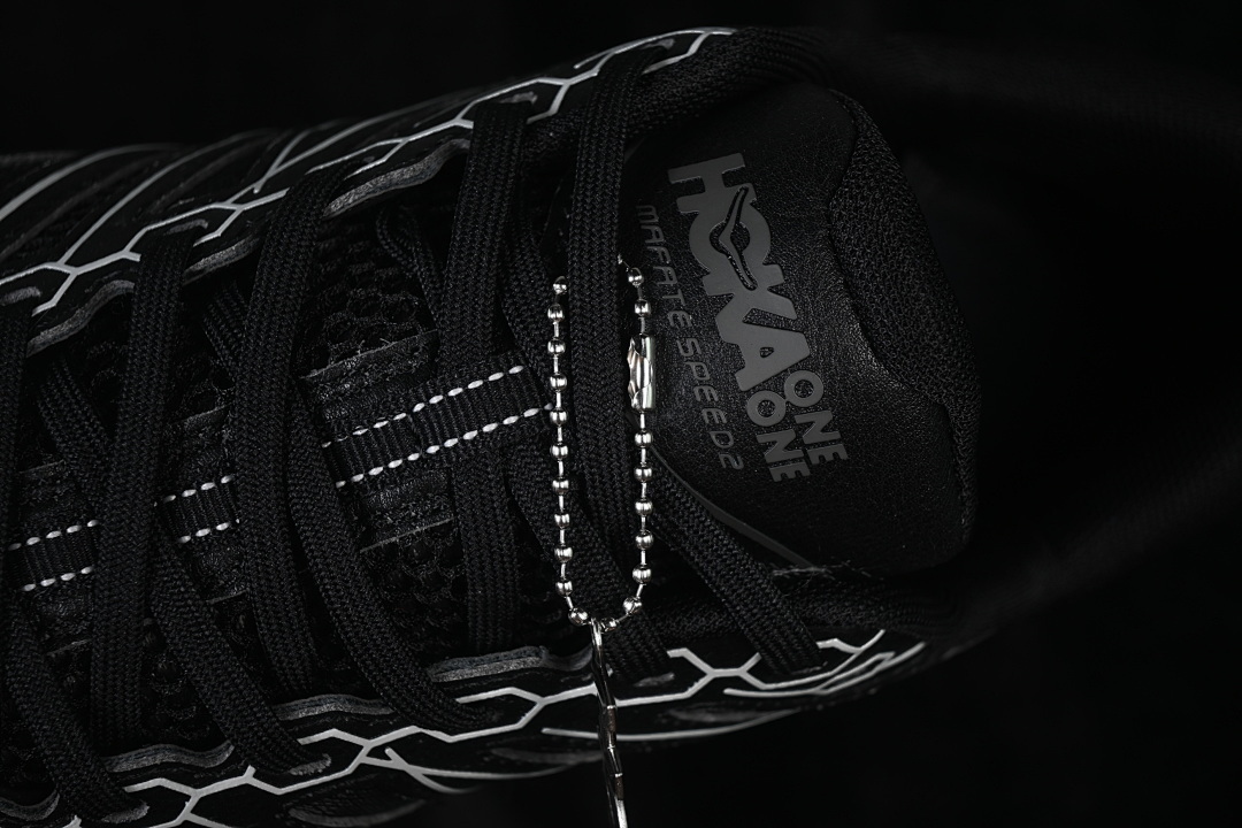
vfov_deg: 18.2
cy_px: 414
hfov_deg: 27.0
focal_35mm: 75
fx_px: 2587
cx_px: 621
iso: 160
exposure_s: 1/50
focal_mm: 50
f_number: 6.3
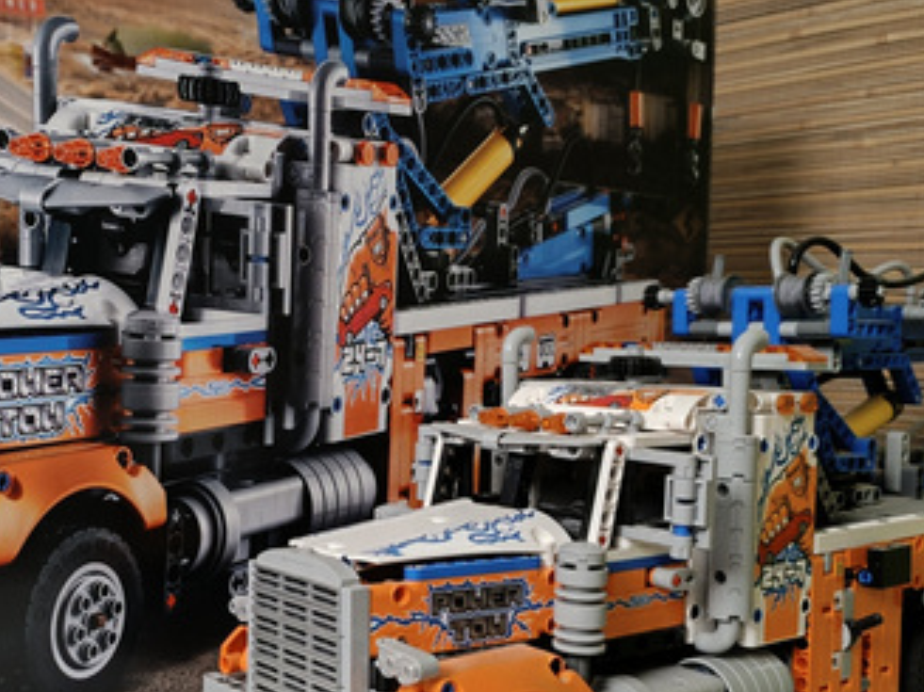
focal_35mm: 44
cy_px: 381
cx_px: 271
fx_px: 1174
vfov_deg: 32.8
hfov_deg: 42.1
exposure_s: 1/25
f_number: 1.65
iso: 1528
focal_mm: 6.14
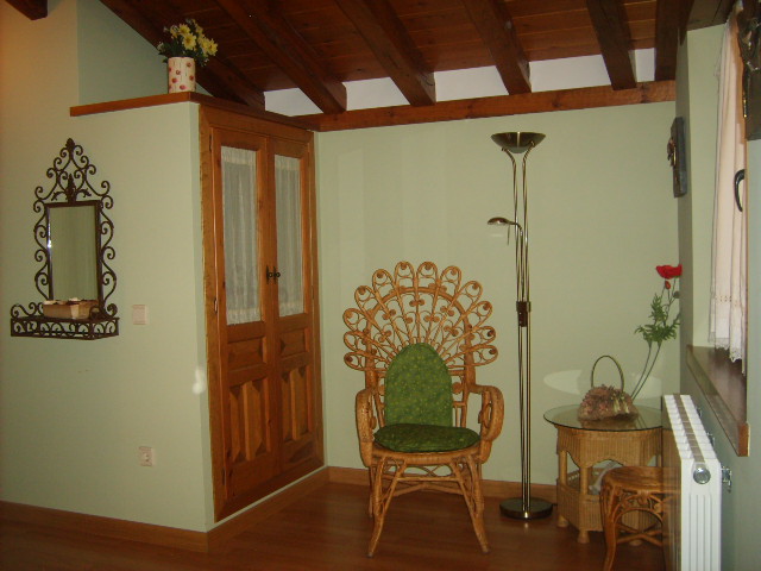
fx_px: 769
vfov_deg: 40.7
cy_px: 286
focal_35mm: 35
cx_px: 380
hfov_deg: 52.6
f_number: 2.8
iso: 133
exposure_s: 1/45
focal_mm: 5.8
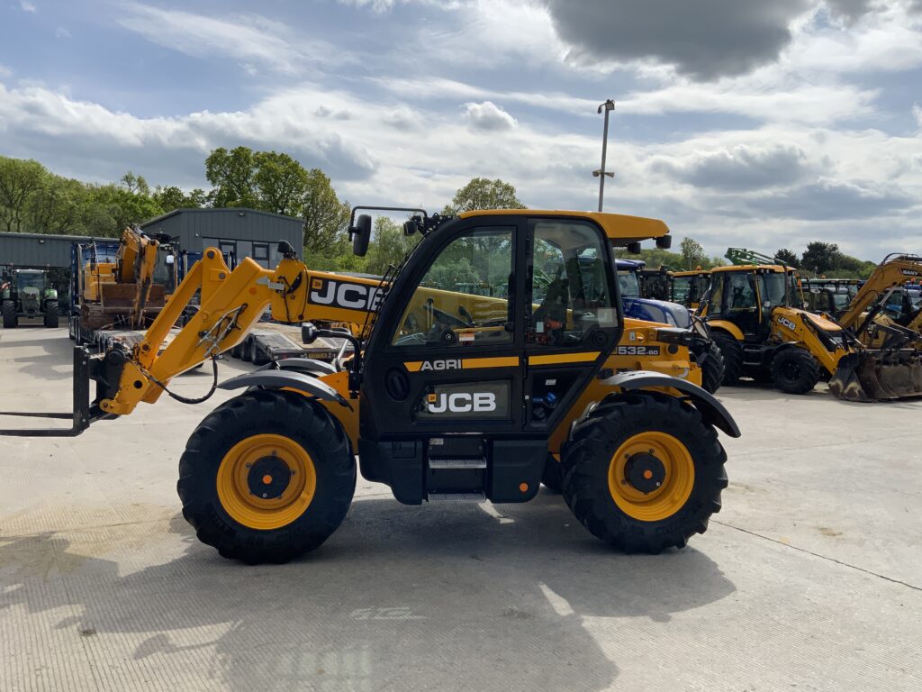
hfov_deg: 61.7
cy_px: 346
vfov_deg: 48.2
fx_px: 772
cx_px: 461
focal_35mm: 29
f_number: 1.8
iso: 20
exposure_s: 1/3534
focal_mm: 3
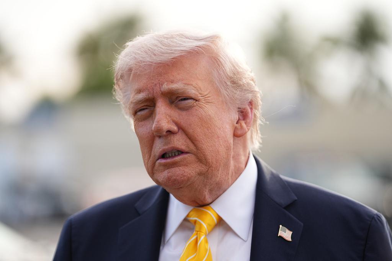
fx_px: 1937
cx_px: 196
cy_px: 130
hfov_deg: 11.6
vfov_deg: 7.7
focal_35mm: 178
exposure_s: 1/500
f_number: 2.8
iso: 125
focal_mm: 178
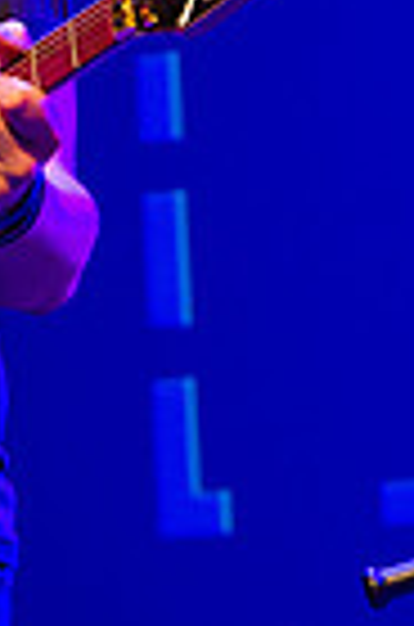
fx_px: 7038
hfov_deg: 3.4
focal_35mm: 406
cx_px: -196
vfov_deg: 5.1
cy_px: -59
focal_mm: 125
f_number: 7.1
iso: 8000
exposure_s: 1/160
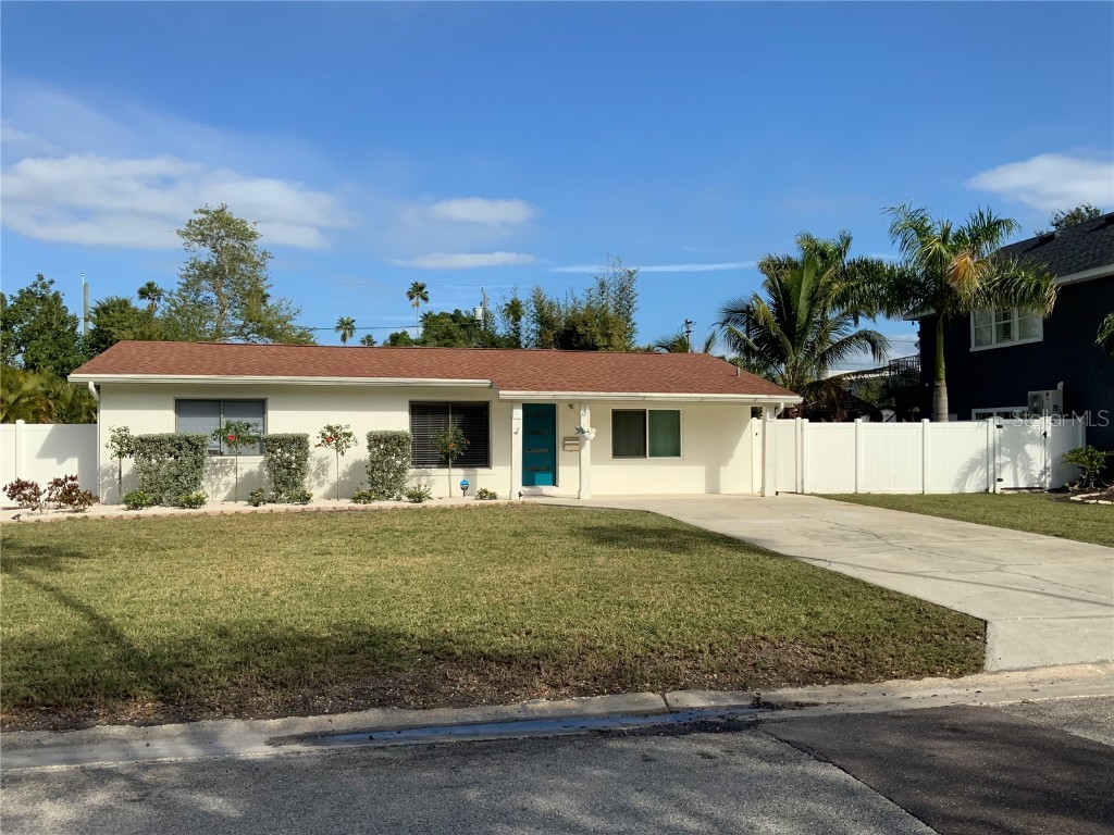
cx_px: 557
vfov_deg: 48.2
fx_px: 933
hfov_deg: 61.7
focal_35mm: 29
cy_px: 418
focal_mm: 3
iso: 20
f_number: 1.8
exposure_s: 1/2959
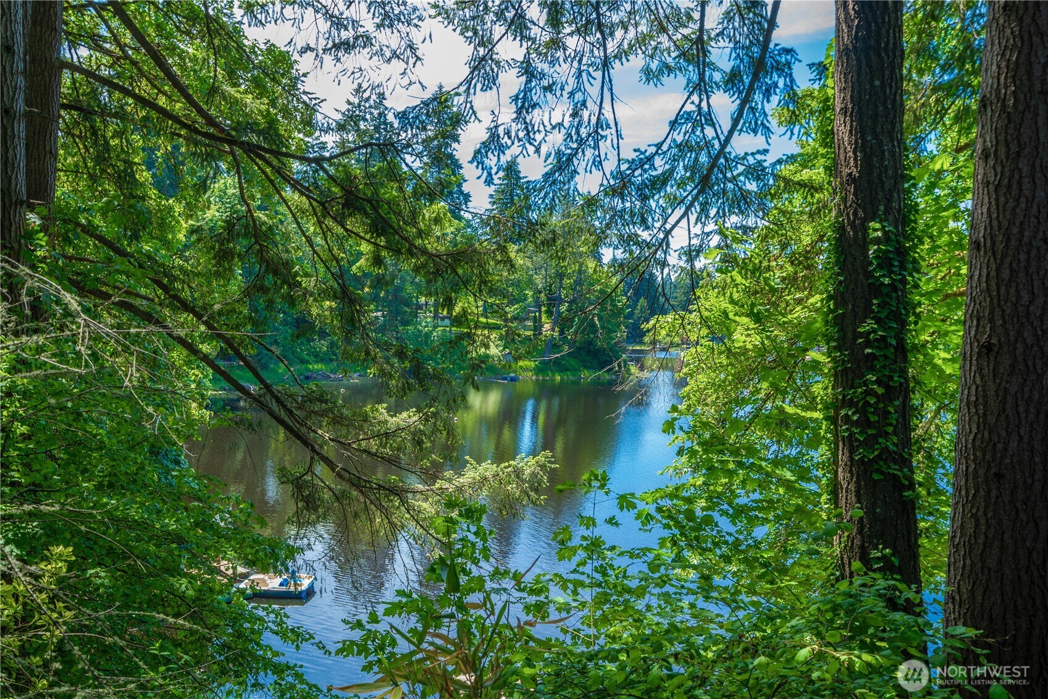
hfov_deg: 73.7
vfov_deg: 53.1
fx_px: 699
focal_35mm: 24
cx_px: 524
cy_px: 350
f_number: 7.1
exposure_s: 1/40
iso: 100
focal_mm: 24
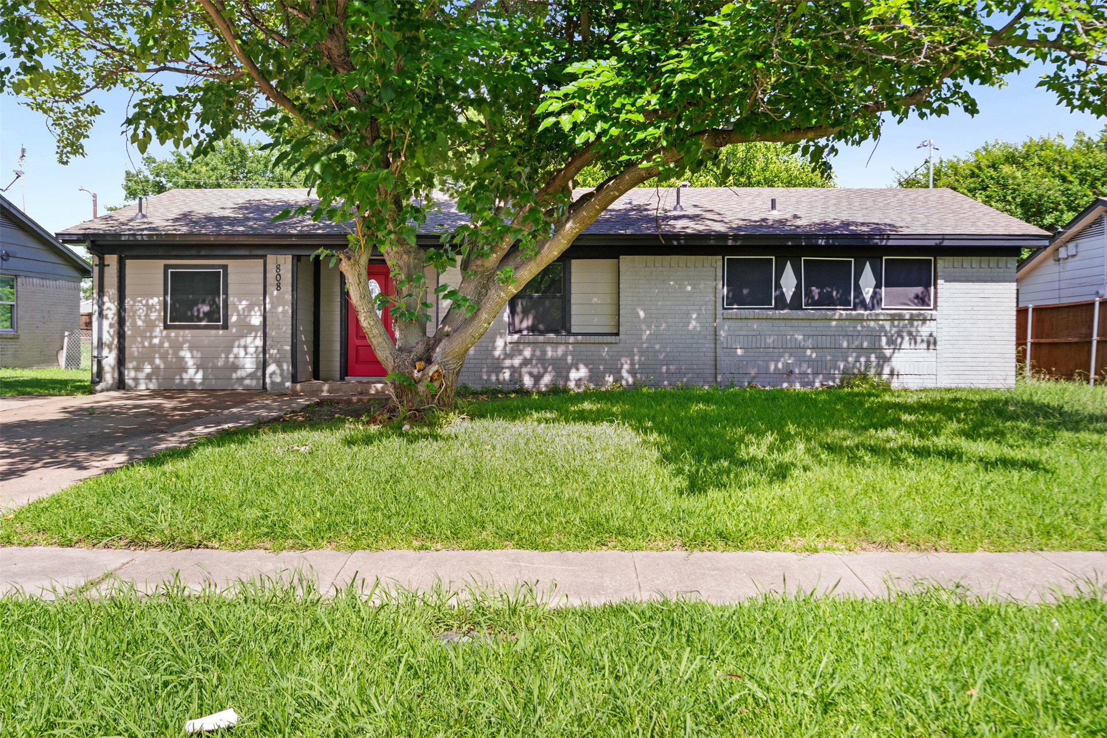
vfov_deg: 42.3
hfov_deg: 60.3
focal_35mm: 31
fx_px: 953
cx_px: 554
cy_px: 369
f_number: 8
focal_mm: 31
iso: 800
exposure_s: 1/60
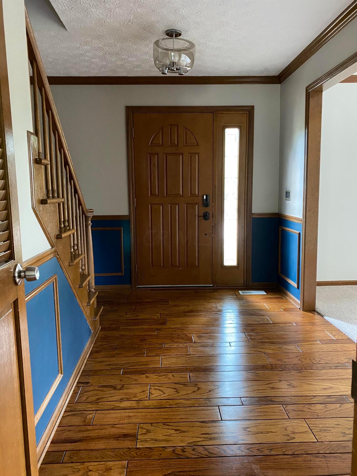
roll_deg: +0.2
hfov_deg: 53.1
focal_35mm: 26
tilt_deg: -6.0
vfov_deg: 67.3
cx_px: 178
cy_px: 238
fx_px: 358
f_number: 1.8
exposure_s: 1/30
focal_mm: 4.25
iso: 500
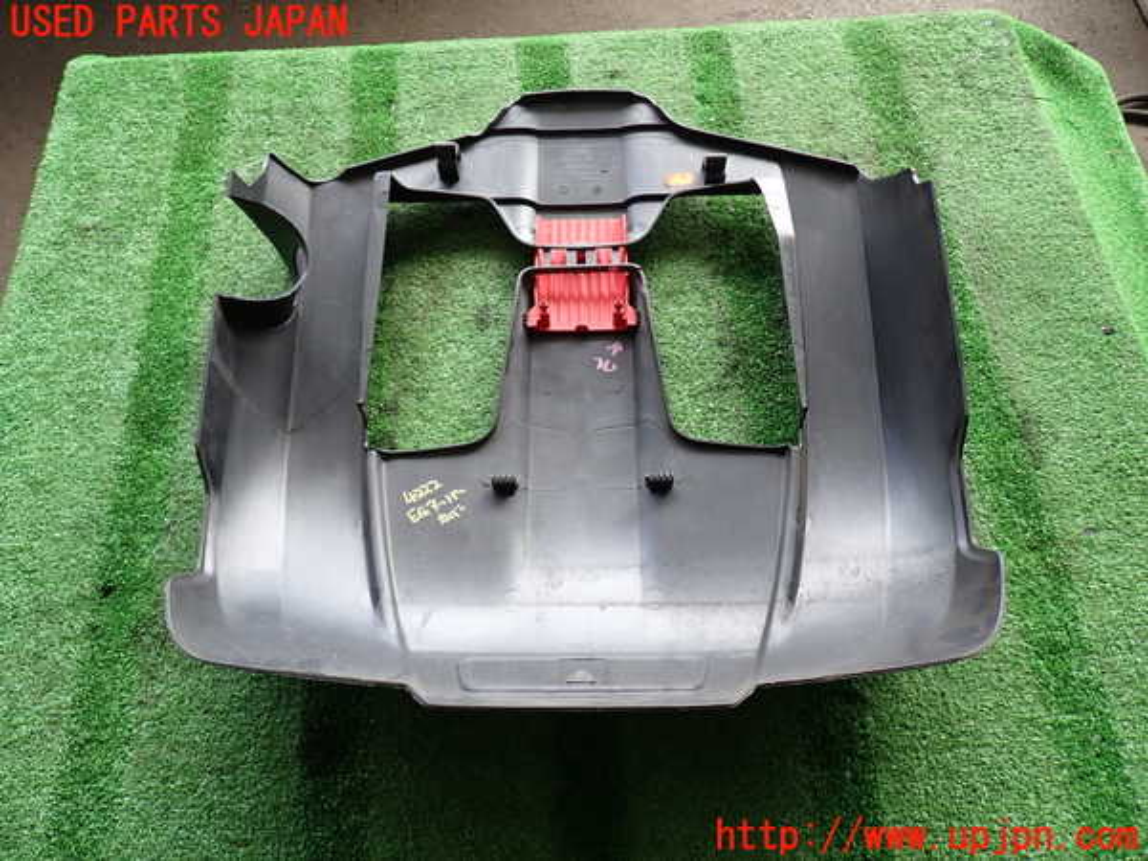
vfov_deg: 49.7
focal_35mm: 28
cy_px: 430
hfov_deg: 63.4
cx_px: 574
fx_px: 929
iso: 100
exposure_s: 1/100
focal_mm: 5.05
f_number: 2.2
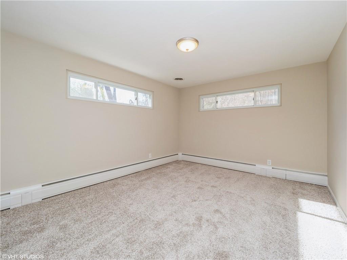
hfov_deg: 102.1
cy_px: 130
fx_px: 140
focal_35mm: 14
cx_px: 174
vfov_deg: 85.7
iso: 200
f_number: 8
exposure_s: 1/25
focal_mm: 7
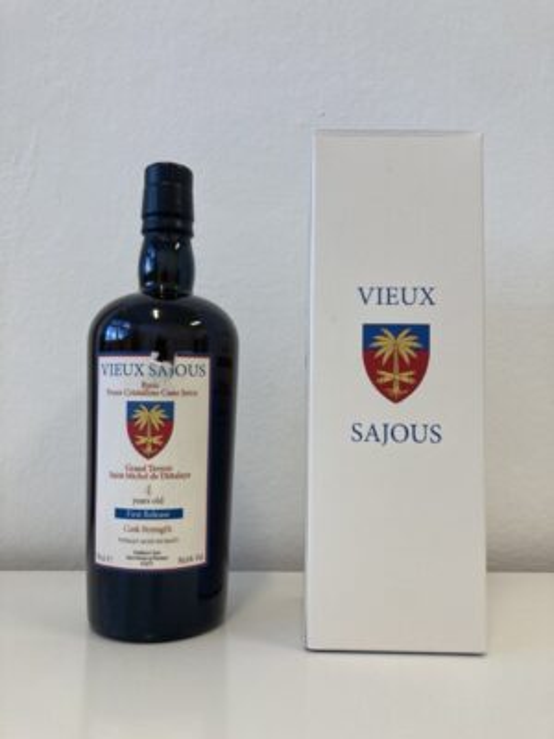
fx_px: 597
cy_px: 370
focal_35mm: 28
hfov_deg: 49.7
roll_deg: -0.8
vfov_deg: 63.4
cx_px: 277
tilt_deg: +3.9
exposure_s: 1/100
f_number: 1.8
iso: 80
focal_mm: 3.99
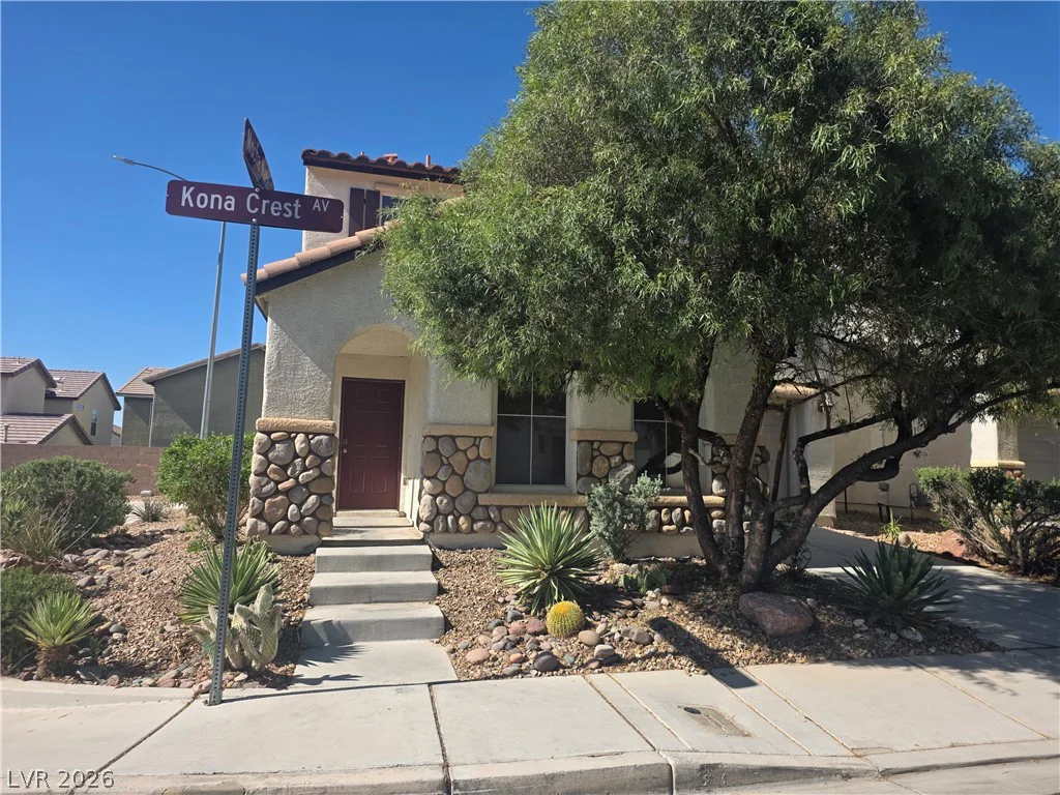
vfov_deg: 58.9
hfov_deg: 73.9
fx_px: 704
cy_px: 398
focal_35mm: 23
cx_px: 530
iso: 80
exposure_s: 1/4889
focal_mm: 6.3
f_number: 1.7
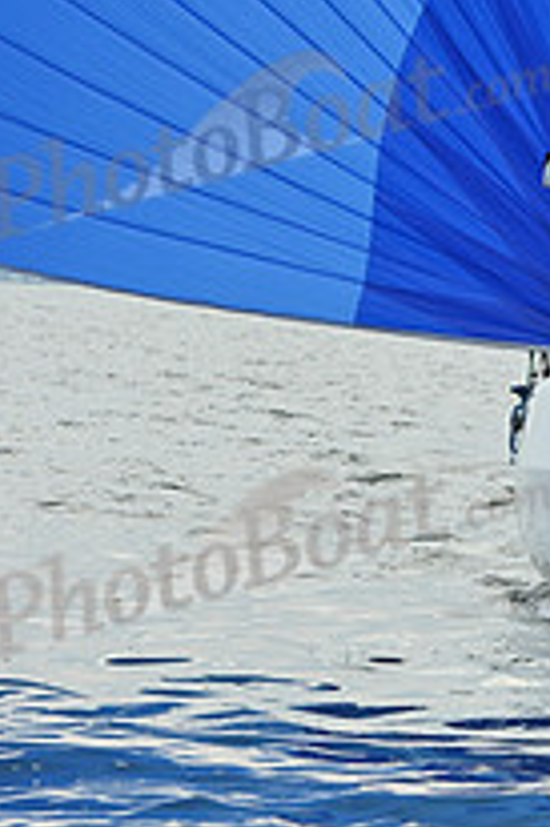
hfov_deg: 3.5
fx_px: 9067
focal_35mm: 395
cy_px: 287
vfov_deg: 5.2
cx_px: 763
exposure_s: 1/1250
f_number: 9
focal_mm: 140
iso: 320
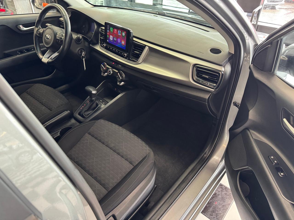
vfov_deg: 56.8
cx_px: 147
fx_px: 204
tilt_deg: -35.5
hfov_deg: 71.6
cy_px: 110
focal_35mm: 24
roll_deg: -2.6
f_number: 1.78
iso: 500
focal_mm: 6.76
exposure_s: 1/60
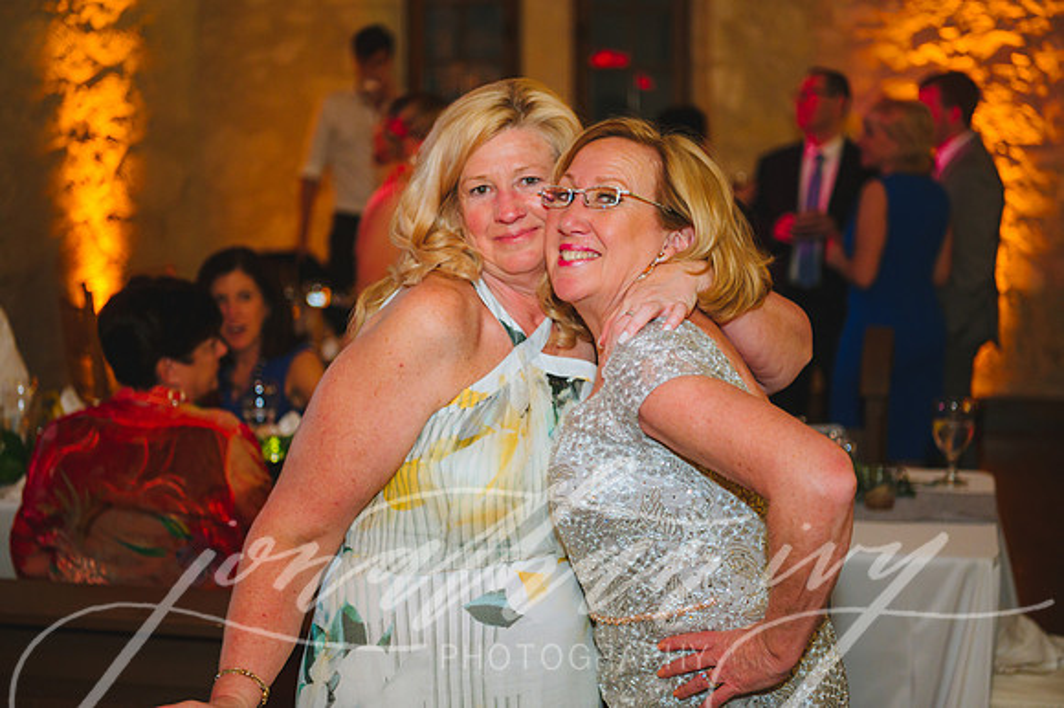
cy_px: 354
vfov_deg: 23.4
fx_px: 1713
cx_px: 532
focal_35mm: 58
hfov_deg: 34.5
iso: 2000
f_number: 2.8
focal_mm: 58
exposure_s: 1/80
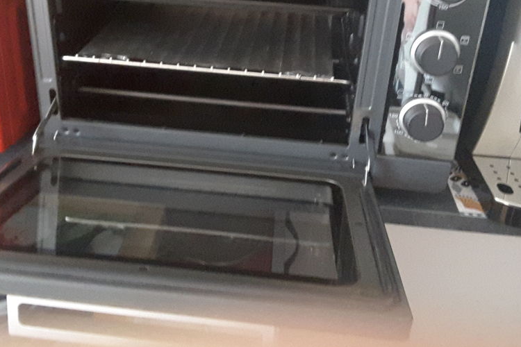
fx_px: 622
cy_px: 87
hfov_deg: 45.4
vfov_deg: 30.7
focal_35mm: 43
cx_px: 242
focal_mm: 2.9
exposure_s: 1/17
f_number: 1.9
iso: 1000
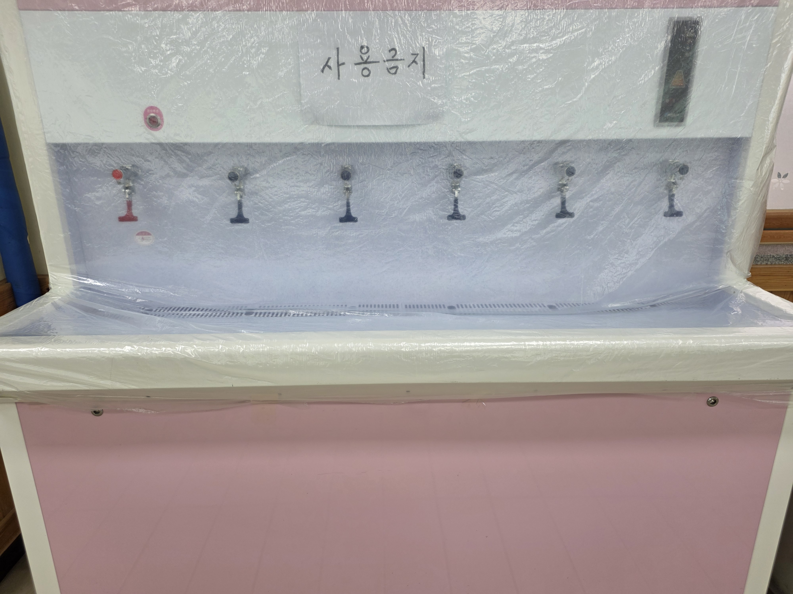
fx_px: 527
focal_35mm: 23
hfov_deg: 73.9
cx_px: 396
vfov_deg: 58.9
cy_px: 297
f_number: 1.7
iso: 80
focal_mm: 6.3
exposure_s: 1/120
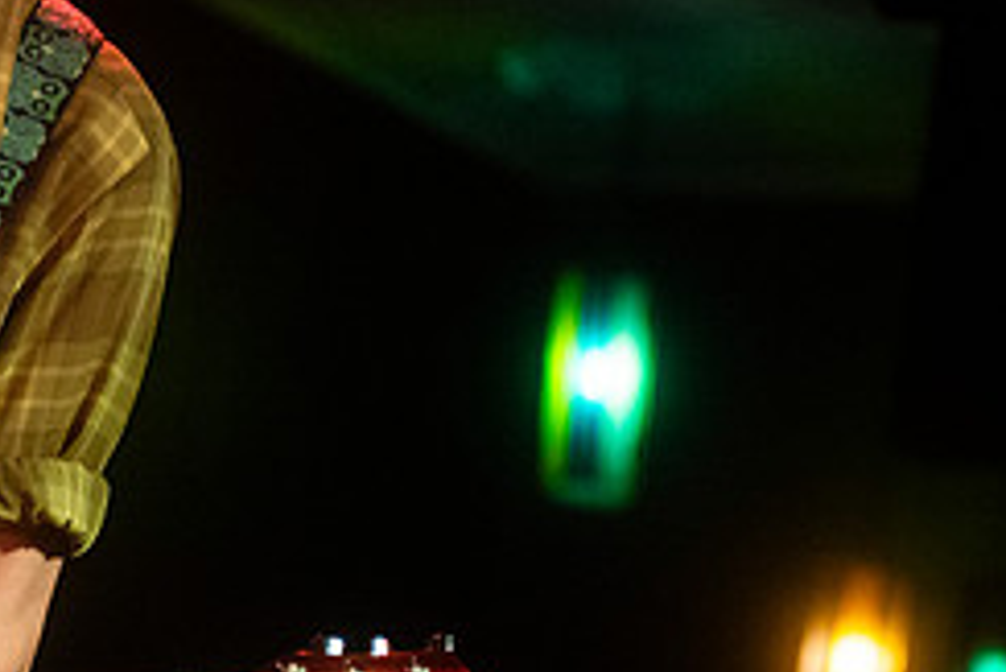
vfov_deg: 6.6
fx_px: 5816
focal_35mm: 208
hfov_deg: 9.8
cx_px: -129
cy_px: 158
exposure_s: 1/200
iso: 2000
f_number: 3.2
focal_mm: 80
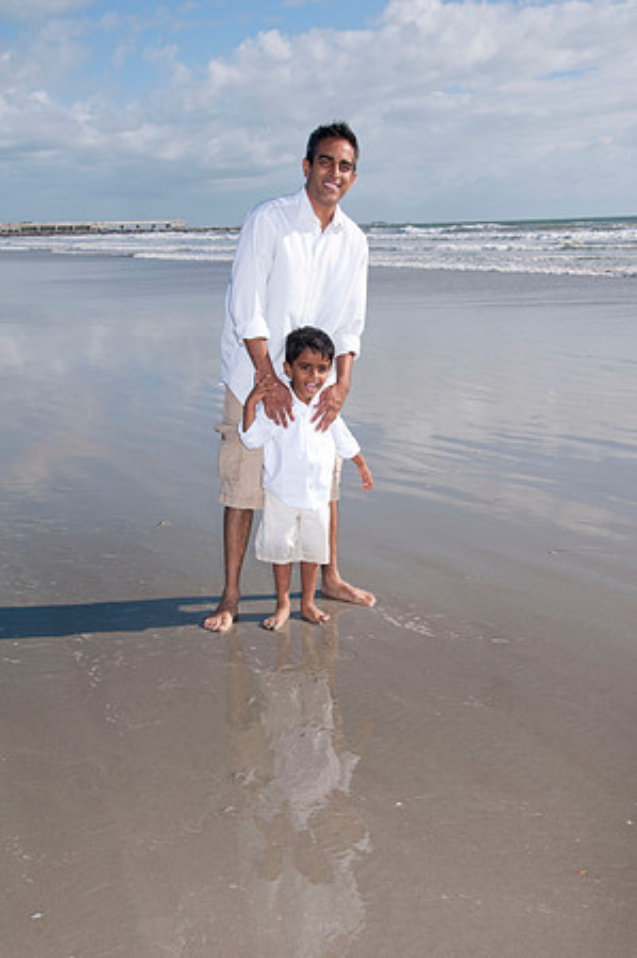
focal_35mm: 45
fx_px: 1197
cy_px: 479
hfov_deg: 29.8
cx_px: 318
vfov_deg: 43.6
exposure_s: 1/250
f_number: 11
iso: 100
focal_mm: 30
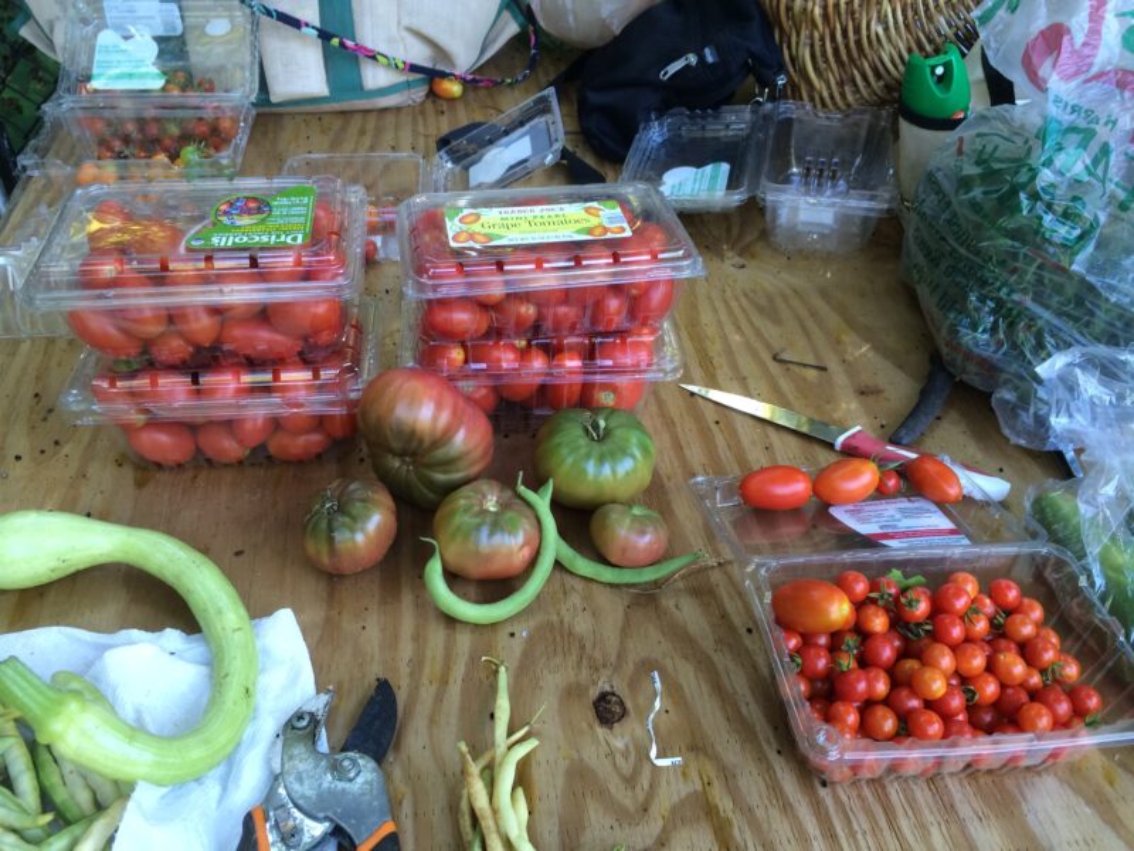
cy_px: 426
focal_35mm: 29
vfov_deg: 48.2
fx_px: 950
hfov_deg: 61.7
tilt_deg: -48.7
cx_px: 567
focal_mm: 4.15
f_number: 2.2
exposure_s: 1/30
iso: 40
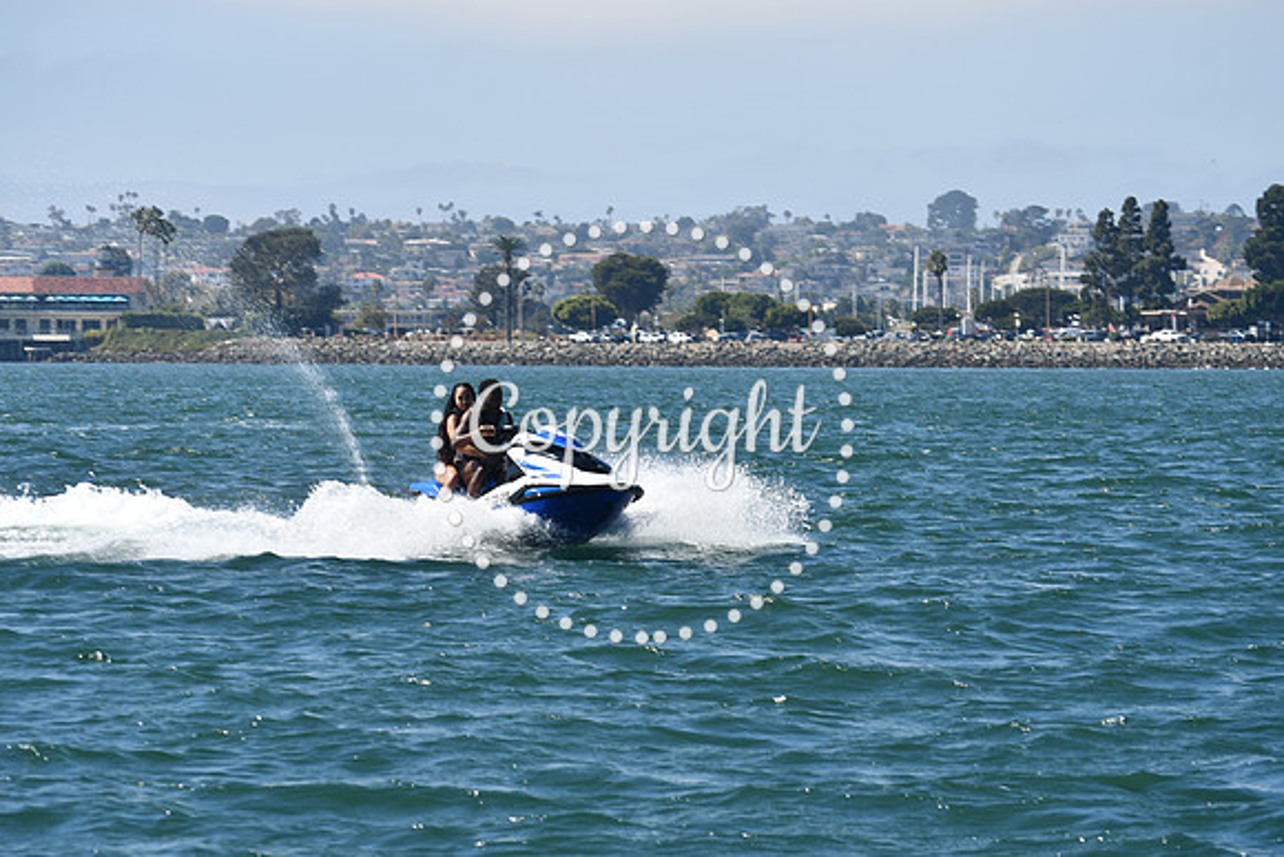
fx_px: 5601
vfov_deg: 8.7
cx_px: 642
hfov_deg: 13.1
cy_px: 428
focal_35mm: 157
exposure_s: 1/320
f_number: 9
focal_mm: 105
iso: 100
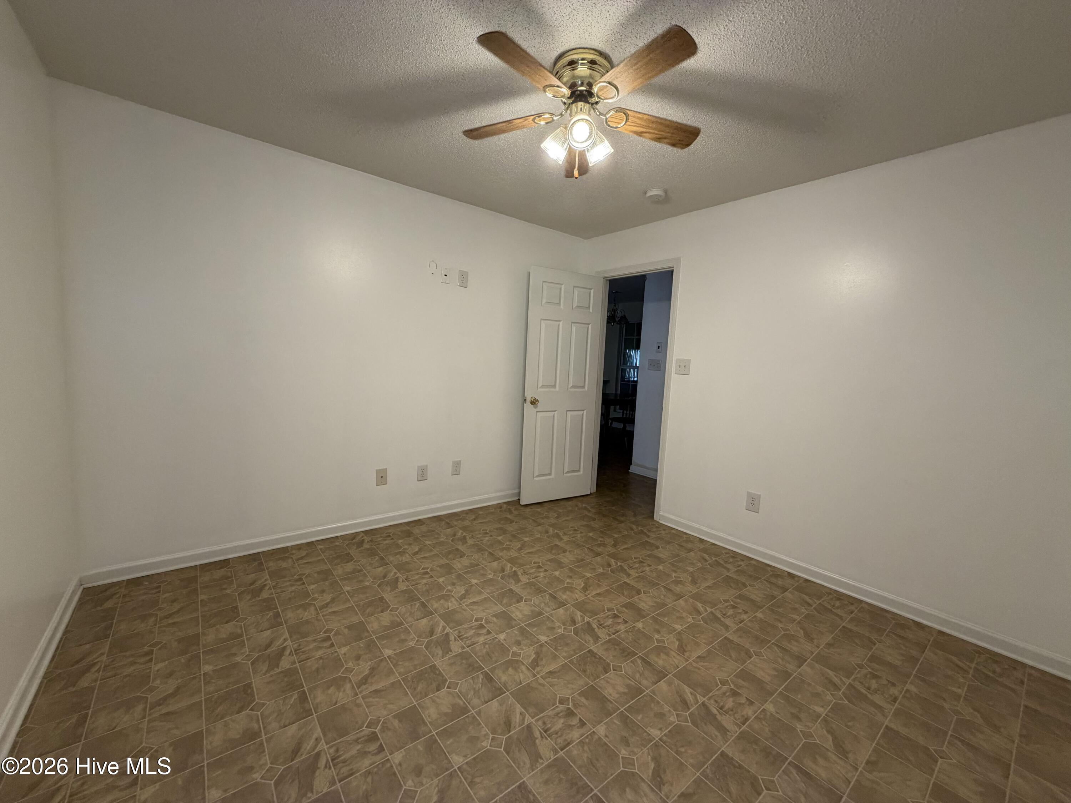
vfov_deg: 85.7
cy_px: 402
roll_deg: -2.0
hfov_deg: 102.1
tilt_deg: -4.5
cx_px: 536
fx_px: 433
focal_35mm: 14
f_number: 2.2
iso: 250
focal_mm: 2.22
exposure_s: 1/120
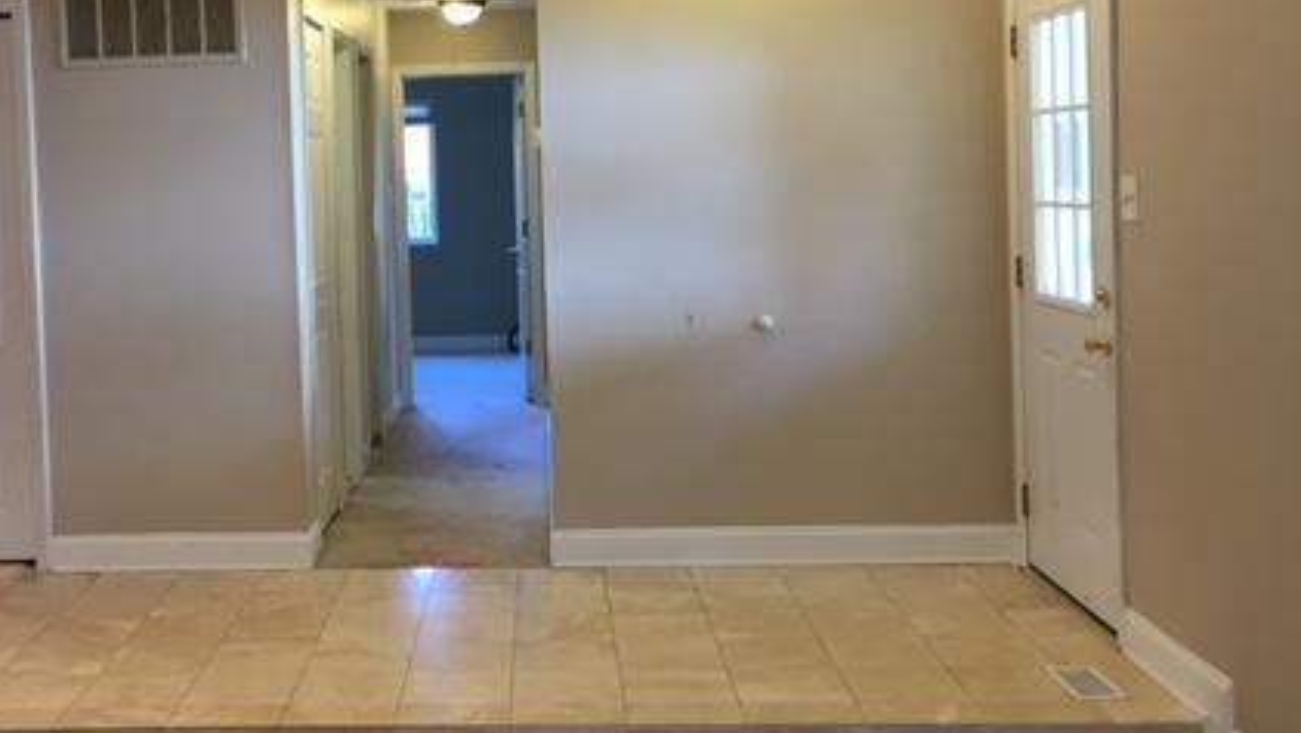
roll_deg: +1.5
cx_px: 417
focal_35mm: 48
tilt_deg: -1.6
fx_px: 1656
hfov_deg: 42.2
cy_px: 241
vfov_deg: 24.8
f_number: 2.2
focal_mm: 4.15
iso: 64
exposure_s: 1/30
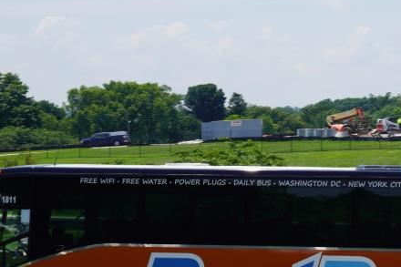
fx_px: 1815
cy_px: 97
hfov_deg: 12.5
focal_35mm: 163
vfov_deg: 8.4
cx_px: 394
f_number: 9
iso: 100
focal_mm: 70
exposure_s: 1/160
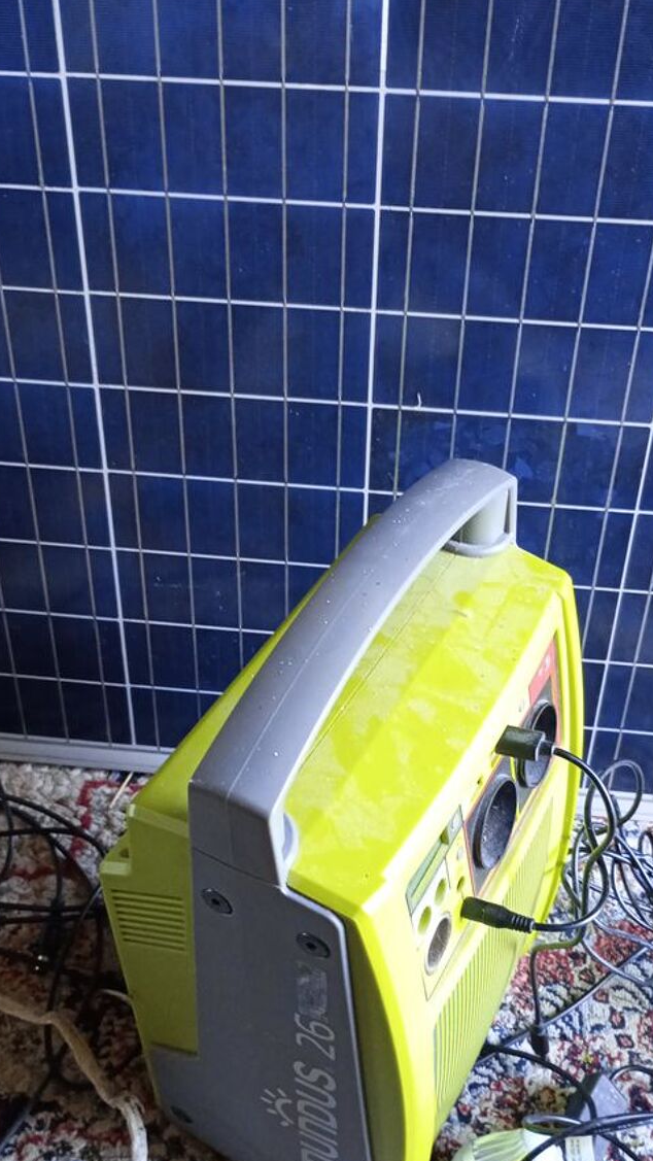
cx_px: 339
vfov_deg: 55.2
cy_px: 641
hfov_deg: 32.8
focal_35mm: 36
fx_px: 1108
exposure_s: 1/25
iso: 1297
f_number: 1.8
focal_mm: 4.27
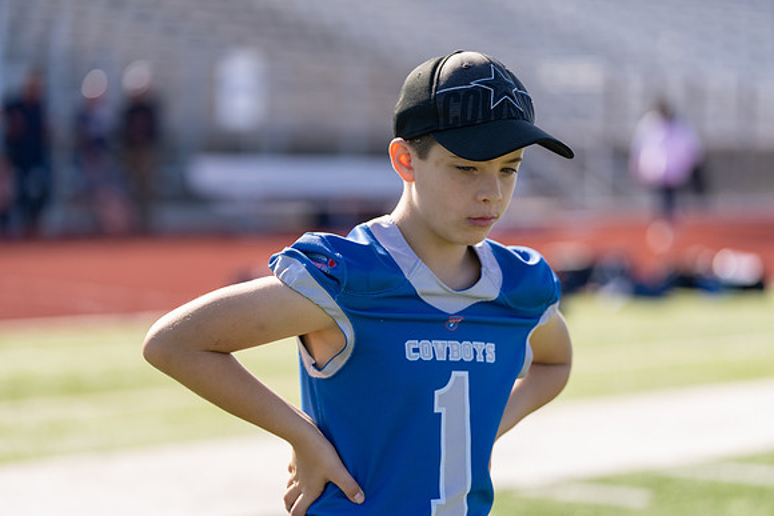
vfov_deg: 11.2
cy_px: 258
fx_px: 2645
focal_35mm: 123
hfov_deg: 16.6
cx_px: 387
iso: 125
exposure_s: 1/1600
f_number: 2.8
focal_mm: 123
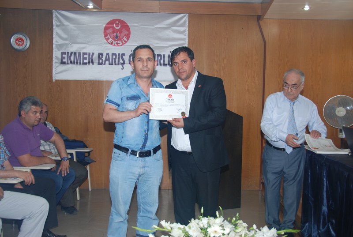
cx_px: 176
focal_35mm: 39
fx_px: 383
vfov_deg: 34.4
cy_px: 118
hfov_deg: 49.5
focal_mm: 26
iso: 200
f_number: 4
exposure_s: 1/60
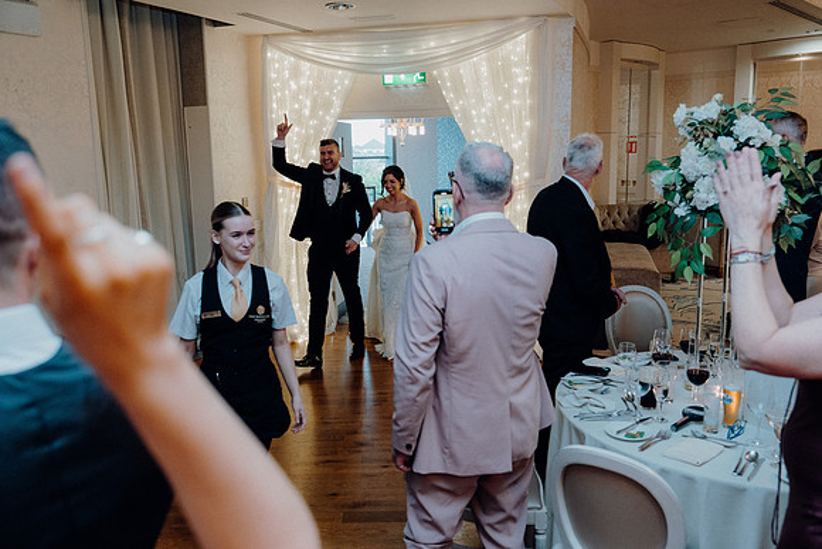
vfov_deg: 42.3
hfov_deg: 60.3
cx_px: 411
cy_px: 274
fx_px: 708
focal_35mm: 31
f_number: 3.5
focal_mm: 31
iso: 2500
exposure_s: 1/160
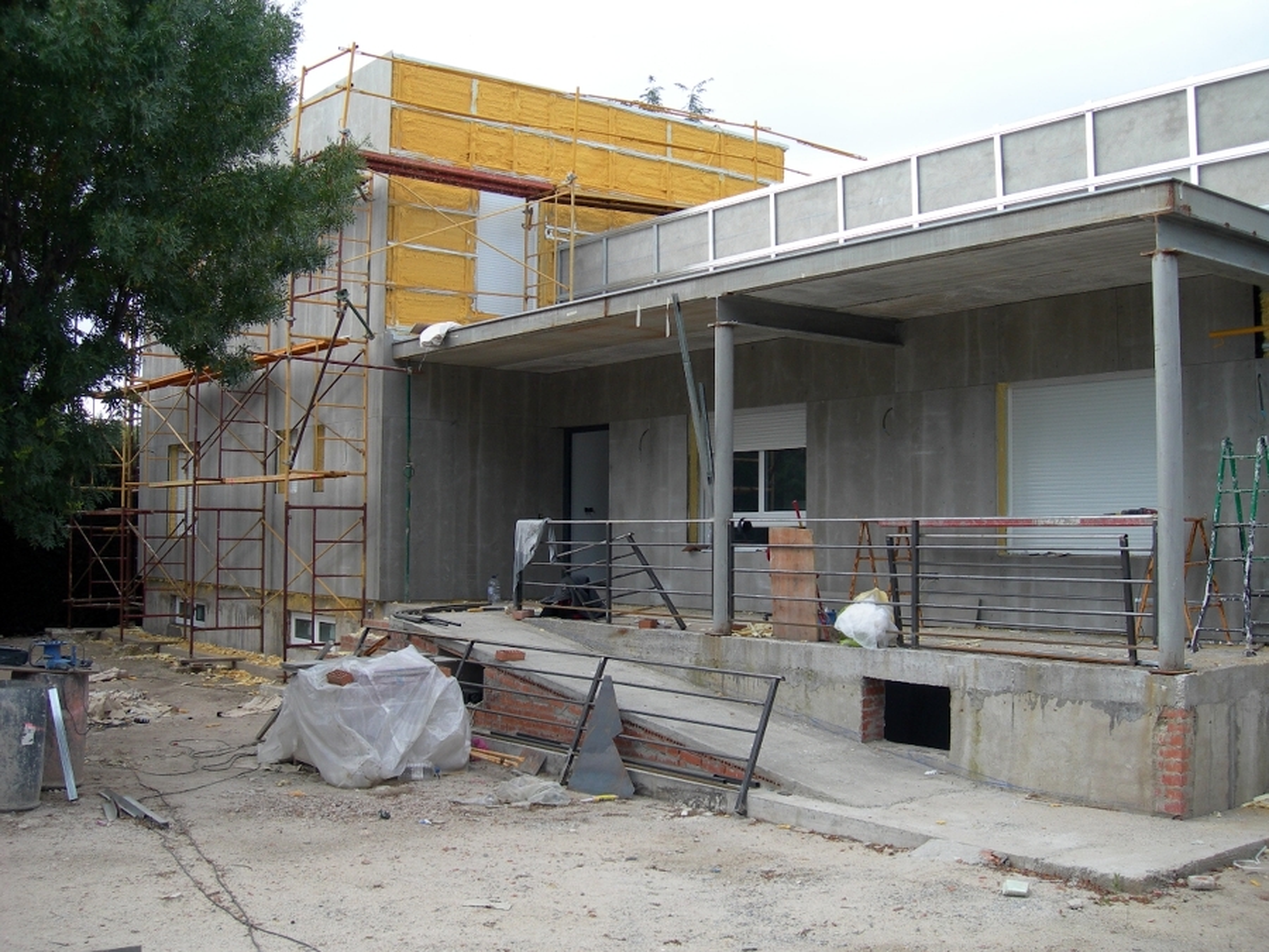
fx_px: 1393
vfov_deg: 37.7
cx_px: 634
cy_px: 476
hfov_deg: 49.0
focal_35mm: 38
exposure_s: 1/292
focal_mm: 7.8
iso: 50
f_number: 2.8
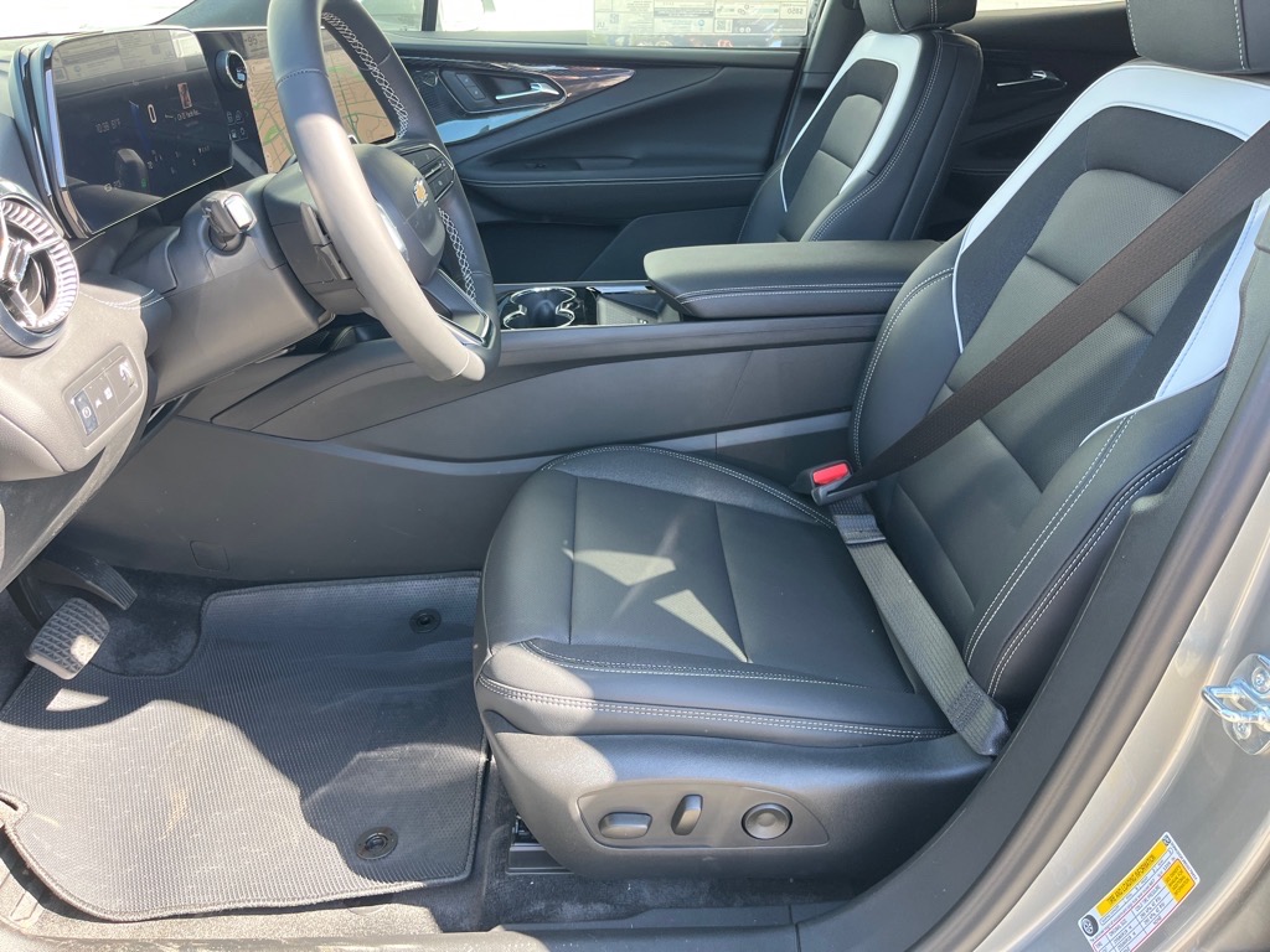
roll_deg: -1.4
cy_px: 476
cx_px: 635
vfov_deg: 53.1
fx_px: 954
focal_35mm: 26
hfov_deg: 67.3
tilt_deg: -25.2
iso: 64
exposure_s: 1/121
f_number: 1.6
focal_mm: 5.1
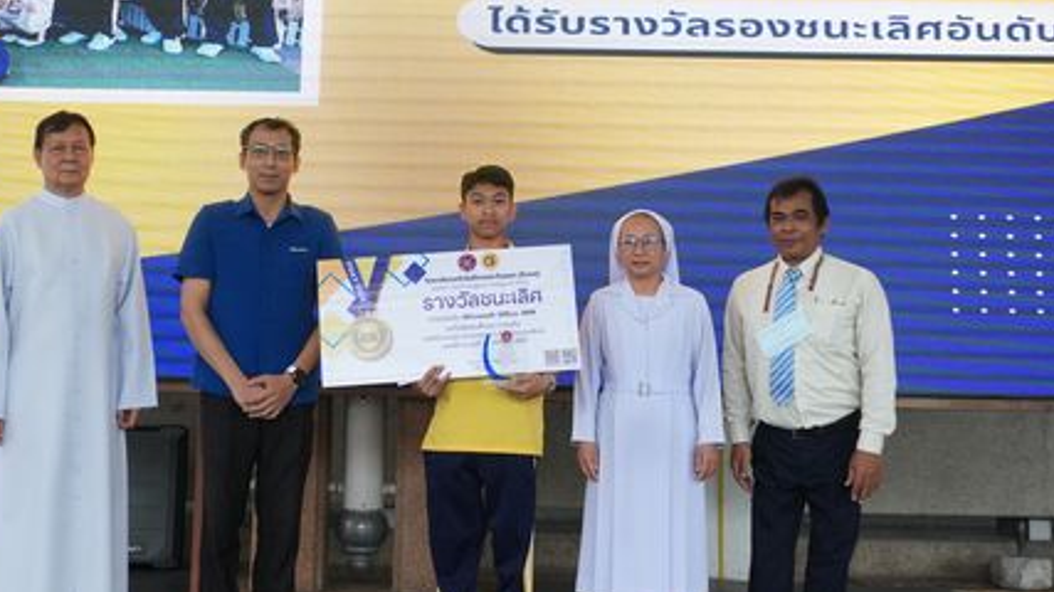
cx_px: 467
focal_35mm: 53
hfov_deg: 39.1
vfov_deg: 22.6
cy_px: 212
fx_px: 1481
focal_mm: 24
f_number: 4.5
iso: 1600
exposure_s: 1/200
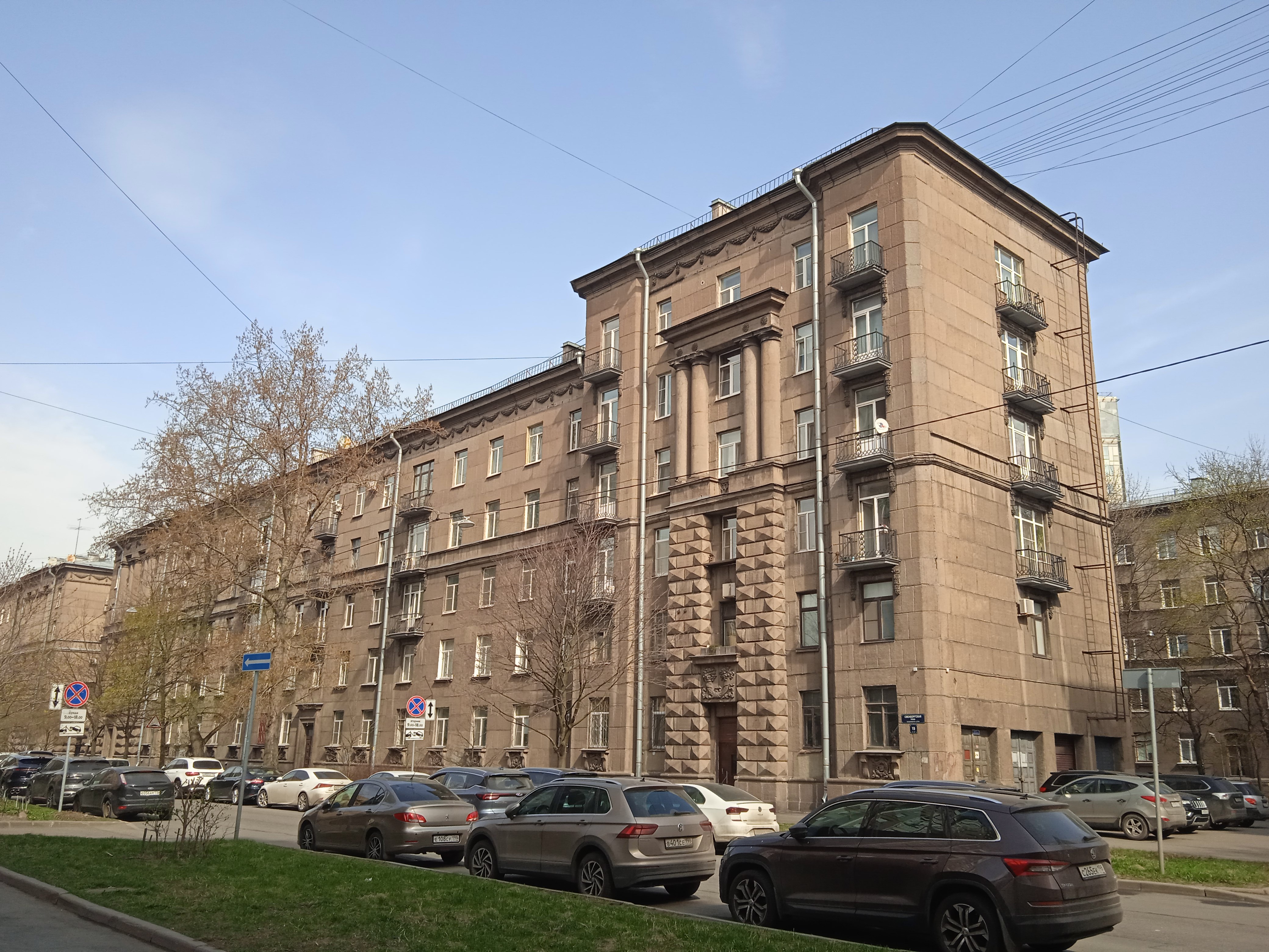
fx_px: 1026
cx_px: 634
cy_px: 476
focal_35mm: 28
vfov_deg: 49.7
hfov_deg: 63.4
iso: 114
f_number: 2.2
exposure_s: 1/552
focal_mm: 3.43
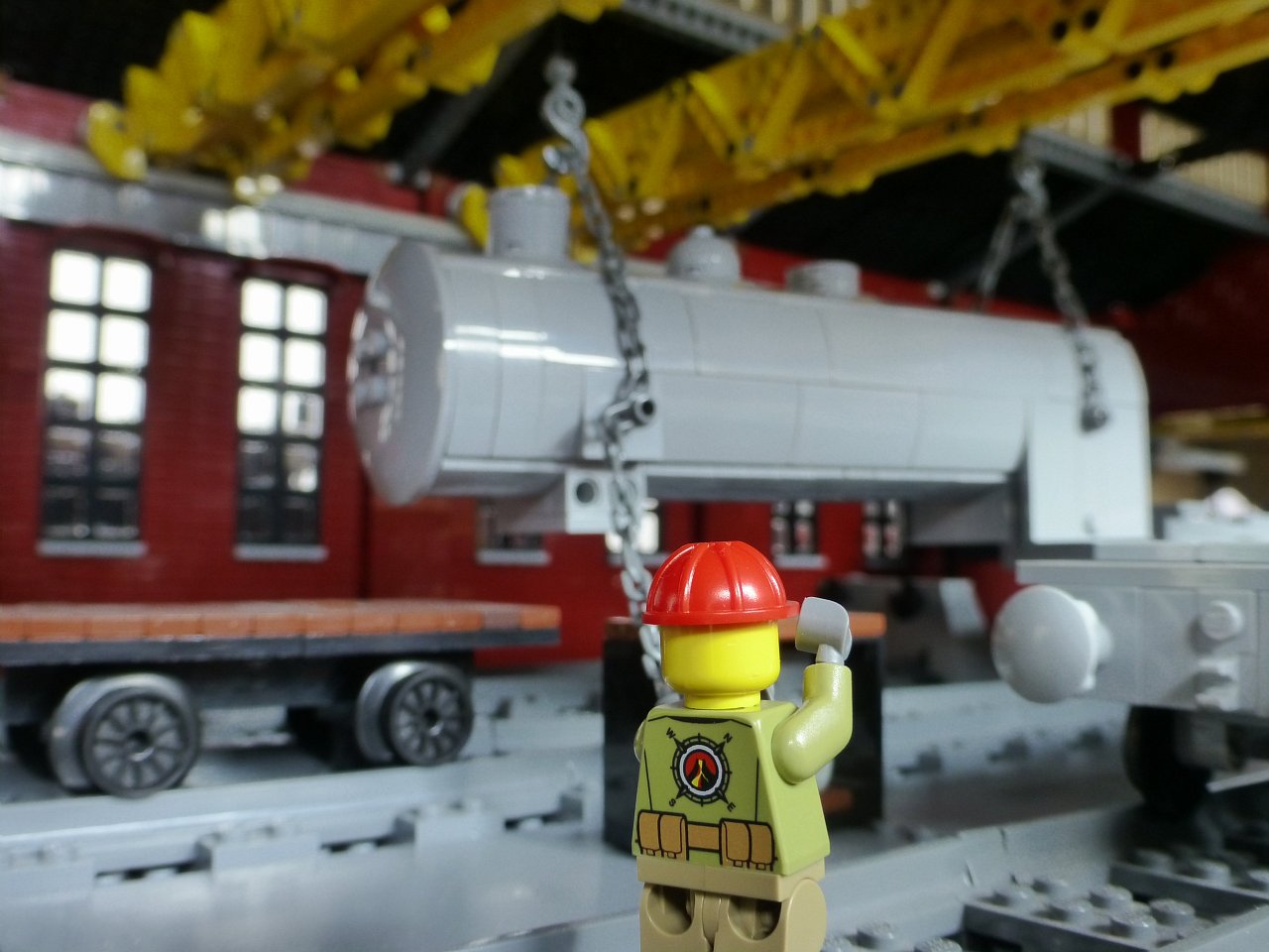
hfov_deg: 54.0
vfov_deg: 41.8
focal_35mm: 34
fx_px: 1246
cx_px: 634
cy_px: 476
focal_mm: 6.1
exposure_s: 1/50
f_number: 3.7
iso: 400
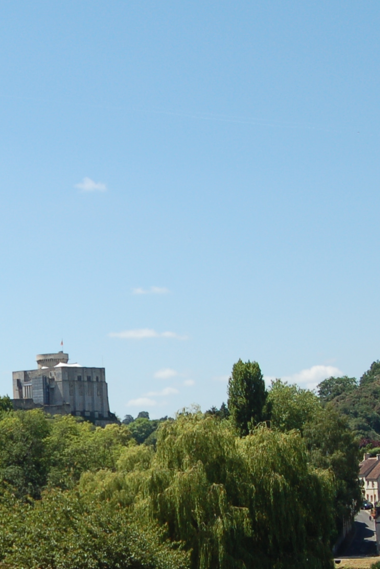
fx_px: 1440
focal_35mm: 91
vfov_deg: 22.2
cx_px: 24
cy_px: 400
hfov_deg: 14.8
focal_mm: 22
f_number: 9
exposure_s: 1/320
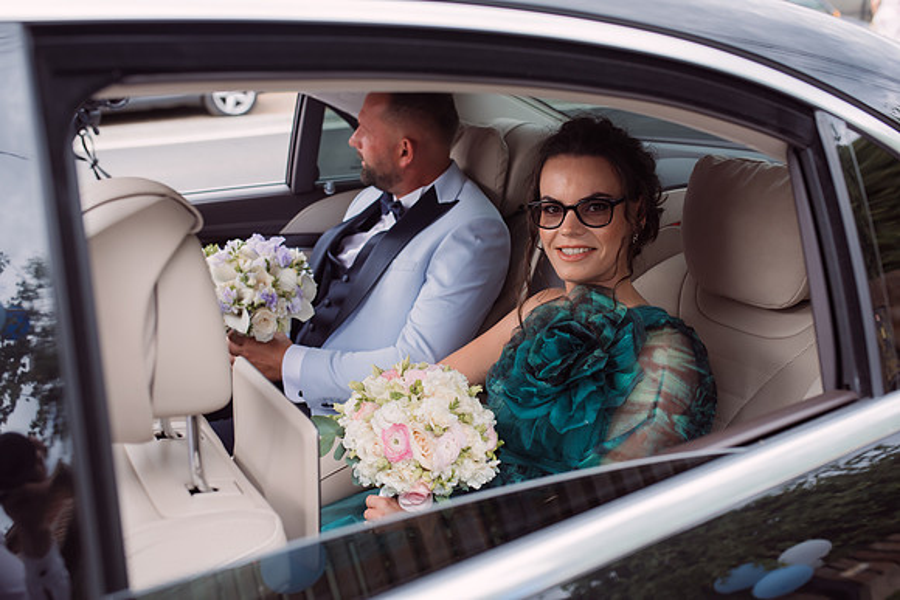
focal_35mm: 35
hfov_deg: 54.4
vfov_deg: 37.9
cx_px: 450
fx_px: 875
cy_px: 300
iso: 100
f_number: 3.5
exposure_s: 1/200
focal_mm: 35
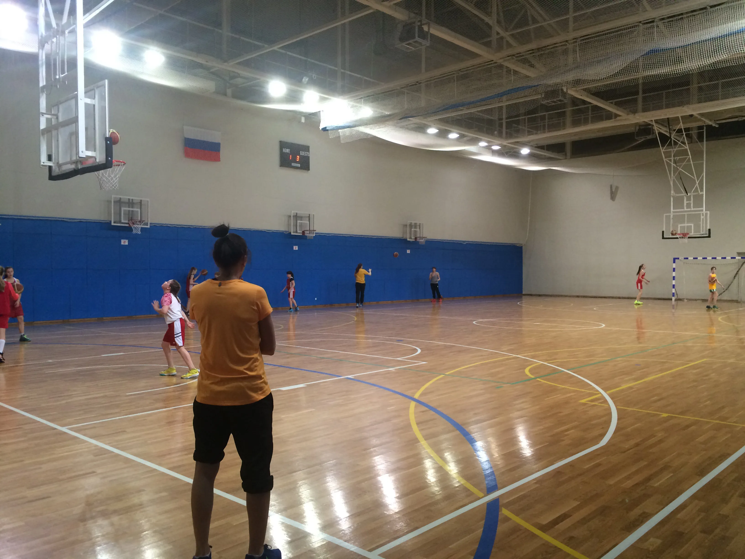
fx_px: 624
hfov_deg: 61.7
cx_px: 372
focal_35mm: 29
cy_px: 280
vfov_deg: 48.2
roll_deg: +0.4
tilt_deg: -3.0
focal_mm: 4.15
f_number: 2.2
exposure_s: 1/30
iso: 64
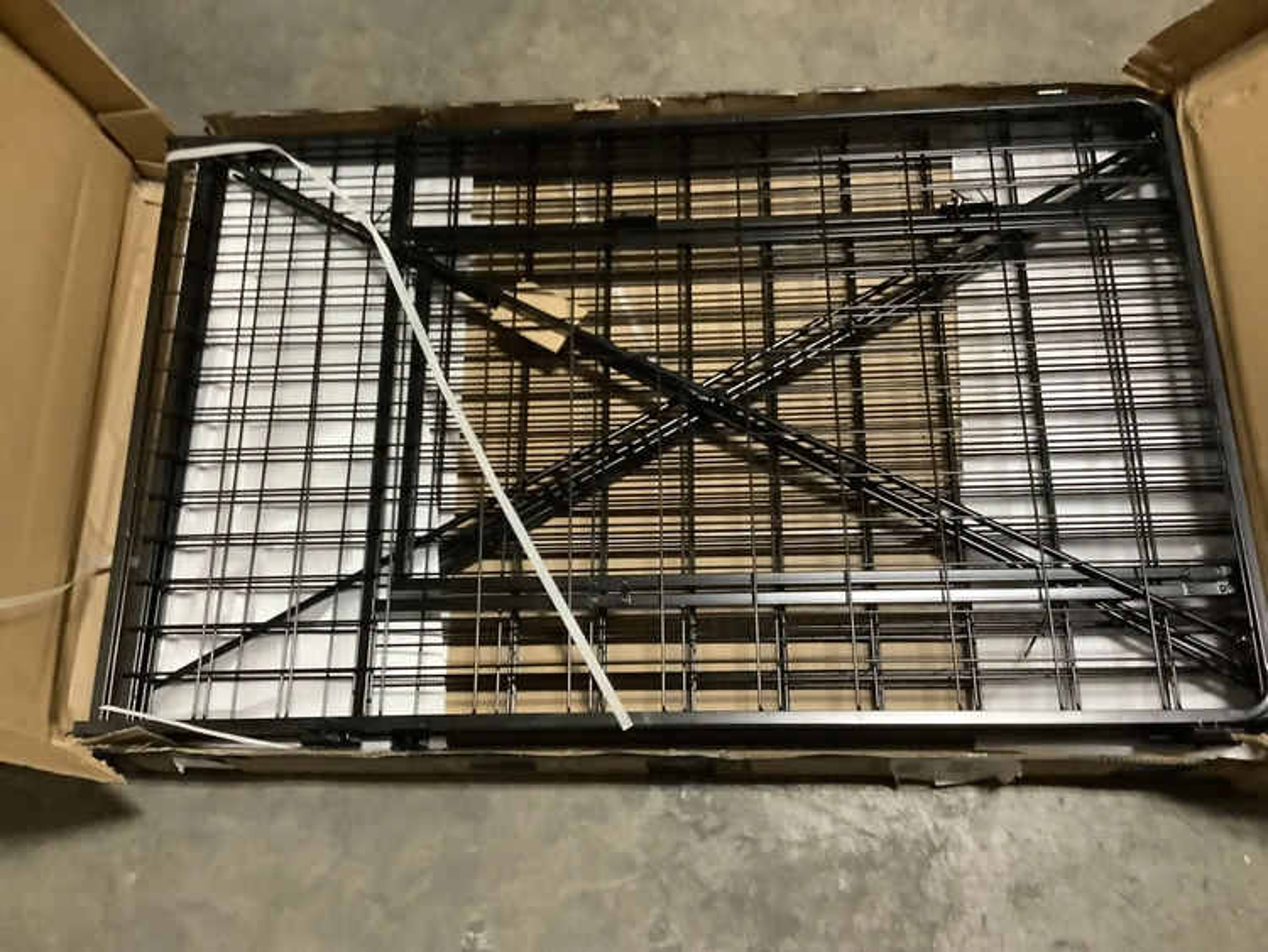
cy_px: 476
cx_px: 634
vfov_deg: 45.5
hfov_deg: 58.3
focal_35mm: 31
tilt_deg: -71.0
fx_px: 1136
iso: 640
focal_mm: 3.3
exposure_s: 1/30
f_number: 2.4
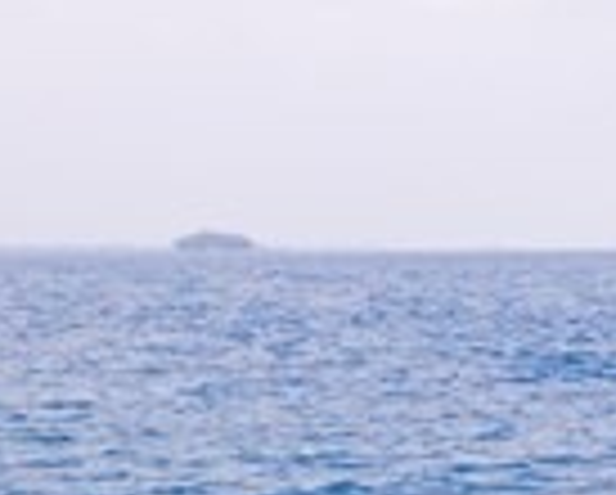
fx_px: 2081
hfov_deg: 16.8
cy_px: 702
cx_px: 459
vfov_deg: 12.9
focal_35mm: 114
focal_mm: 4.5
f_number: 8
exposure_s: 1/200
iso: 100
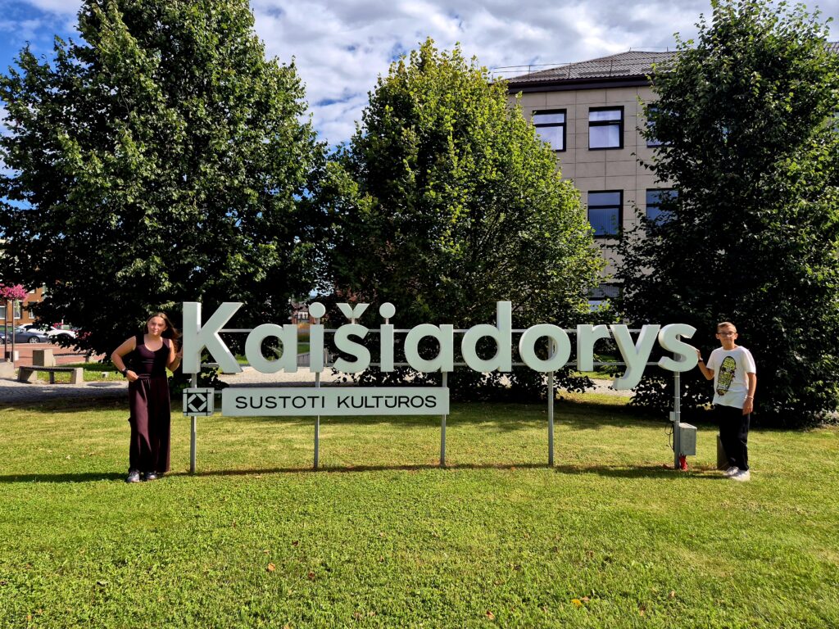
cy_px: 314
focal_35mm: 23
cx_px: 420
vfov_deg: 58.9
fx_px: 557
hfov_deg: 73.9
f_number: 1.8
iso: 25
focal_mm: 5.4
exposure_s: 1/1429
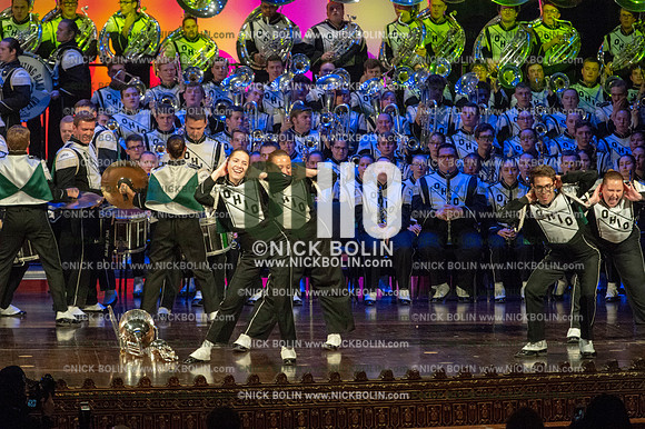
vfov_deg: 6.5
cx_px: 322
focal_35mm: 210
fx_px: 3760
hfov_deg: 9.8
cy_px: 214
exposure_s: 1/400
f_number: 5.6
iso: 8000
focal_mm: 210
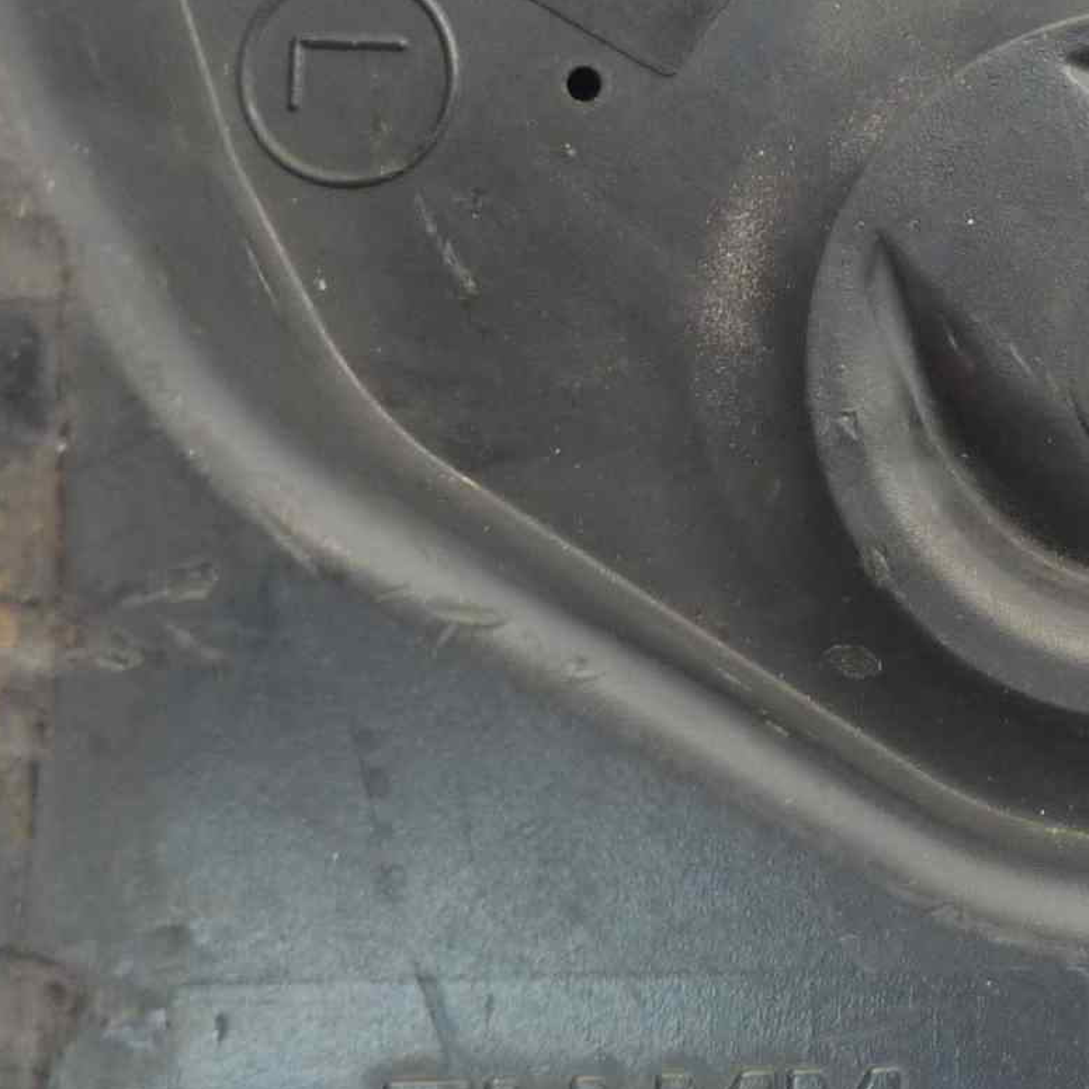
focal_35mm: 73
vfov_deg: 23.7
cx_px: 977
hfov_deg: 23.1
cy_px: 535
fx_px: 2598
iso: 125
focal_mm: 4.1
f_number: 3.3
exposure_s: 1/8
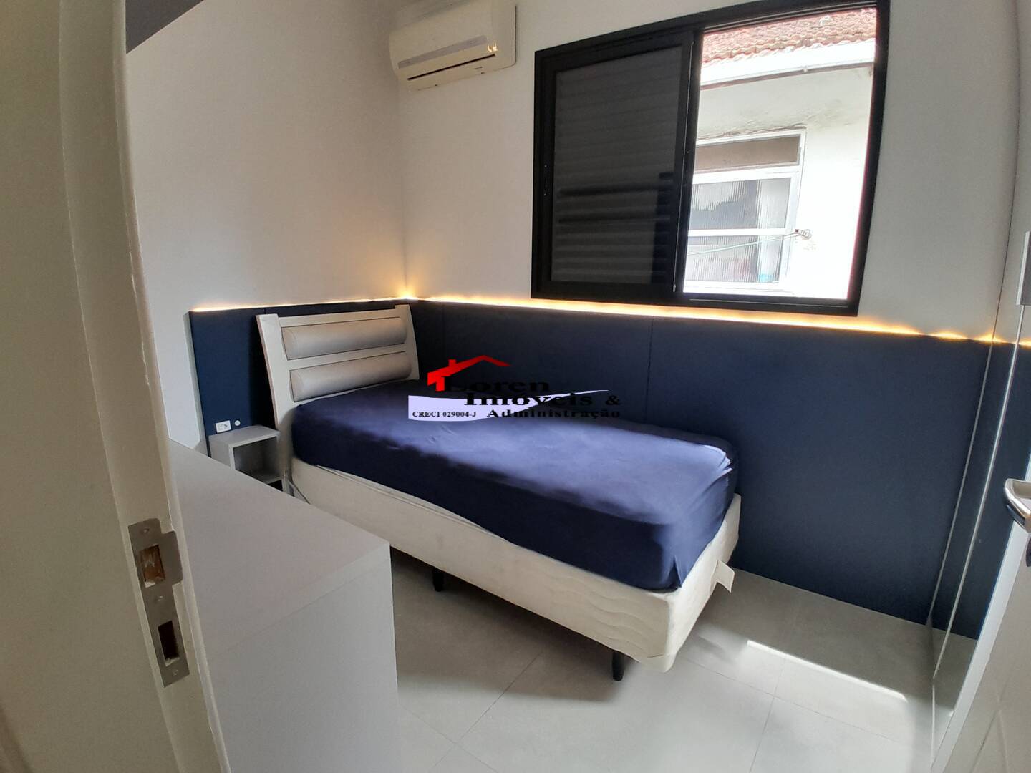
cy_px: 386
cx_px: 516
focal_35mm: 17
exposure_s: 1/40
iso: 64
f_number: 2.2
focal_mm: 1.46
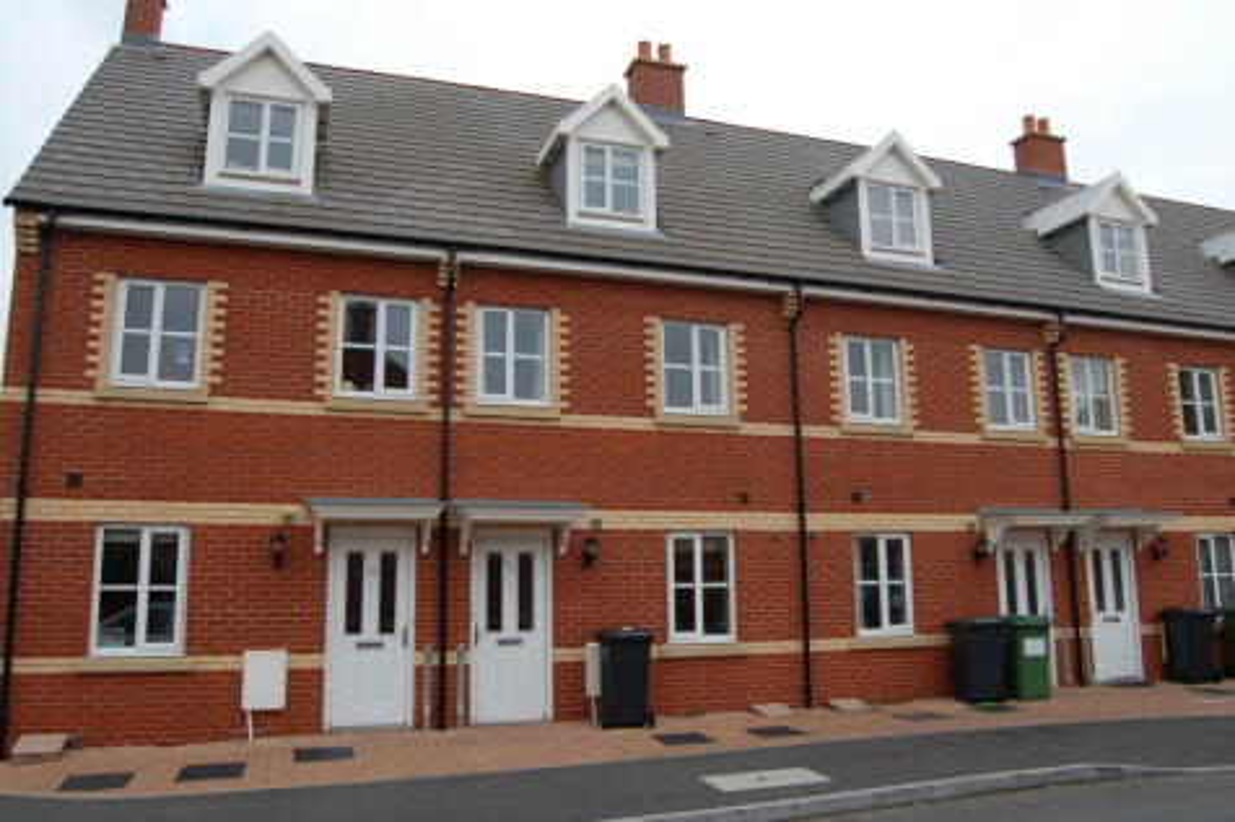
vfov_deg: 47.9
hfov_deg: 67.4
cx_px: 618
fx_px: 926
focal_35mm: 27
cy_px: 411
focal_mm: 18
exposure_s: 1/125
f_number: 5.6
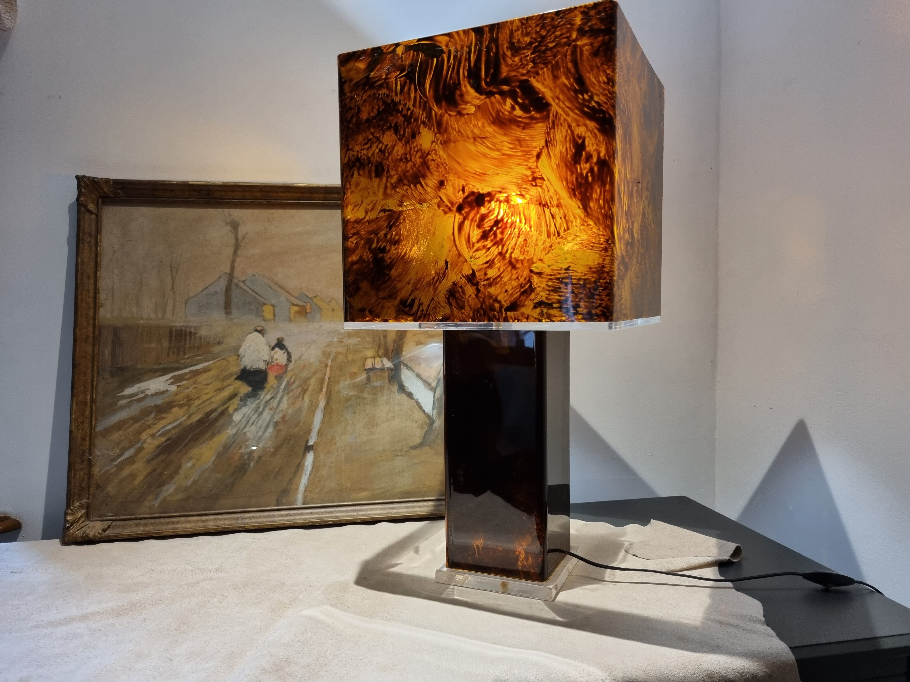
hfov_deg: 67.3
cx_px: 455
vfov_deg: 53.1
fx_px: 683
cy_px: 341
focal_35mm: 26
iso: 250
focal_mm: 5.4
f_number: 1.8
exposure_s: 1/100
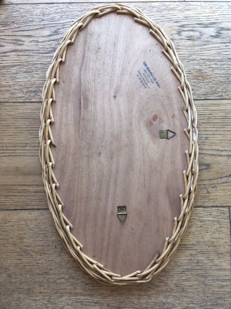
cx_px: 116
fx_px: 258
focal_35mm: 29
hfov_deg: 48.2
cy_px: 154
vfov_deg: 61.7
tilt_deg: -83.6
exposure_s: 1/100
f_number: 2.2
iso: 40
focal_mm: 4.15
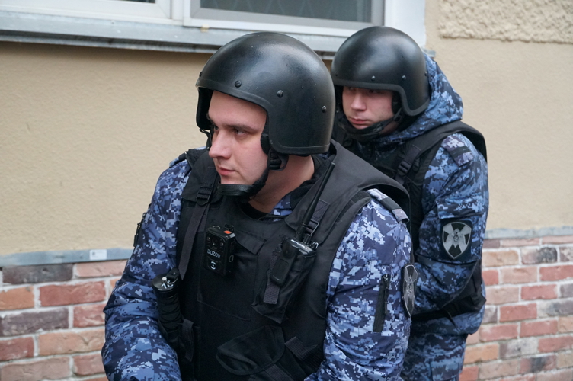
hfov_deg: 27.5
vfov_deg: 18.5
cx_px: 286
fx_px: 1169
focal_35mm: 74
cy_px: 190
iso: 5000
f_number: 5.6
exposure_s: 1/160
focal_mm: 49
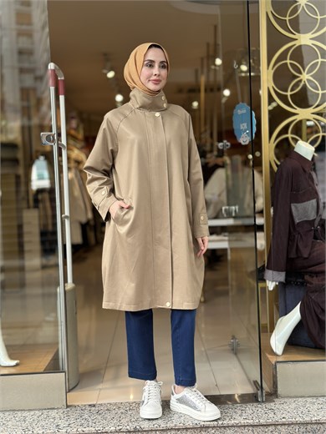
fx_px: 603
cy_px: 217
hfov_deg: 30.3
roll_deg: +1.4
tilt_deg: -2.1
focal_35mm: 48
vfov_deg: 39.7
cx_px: 163
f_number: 1.78
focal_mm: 6.86
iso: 80
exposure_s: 1/311
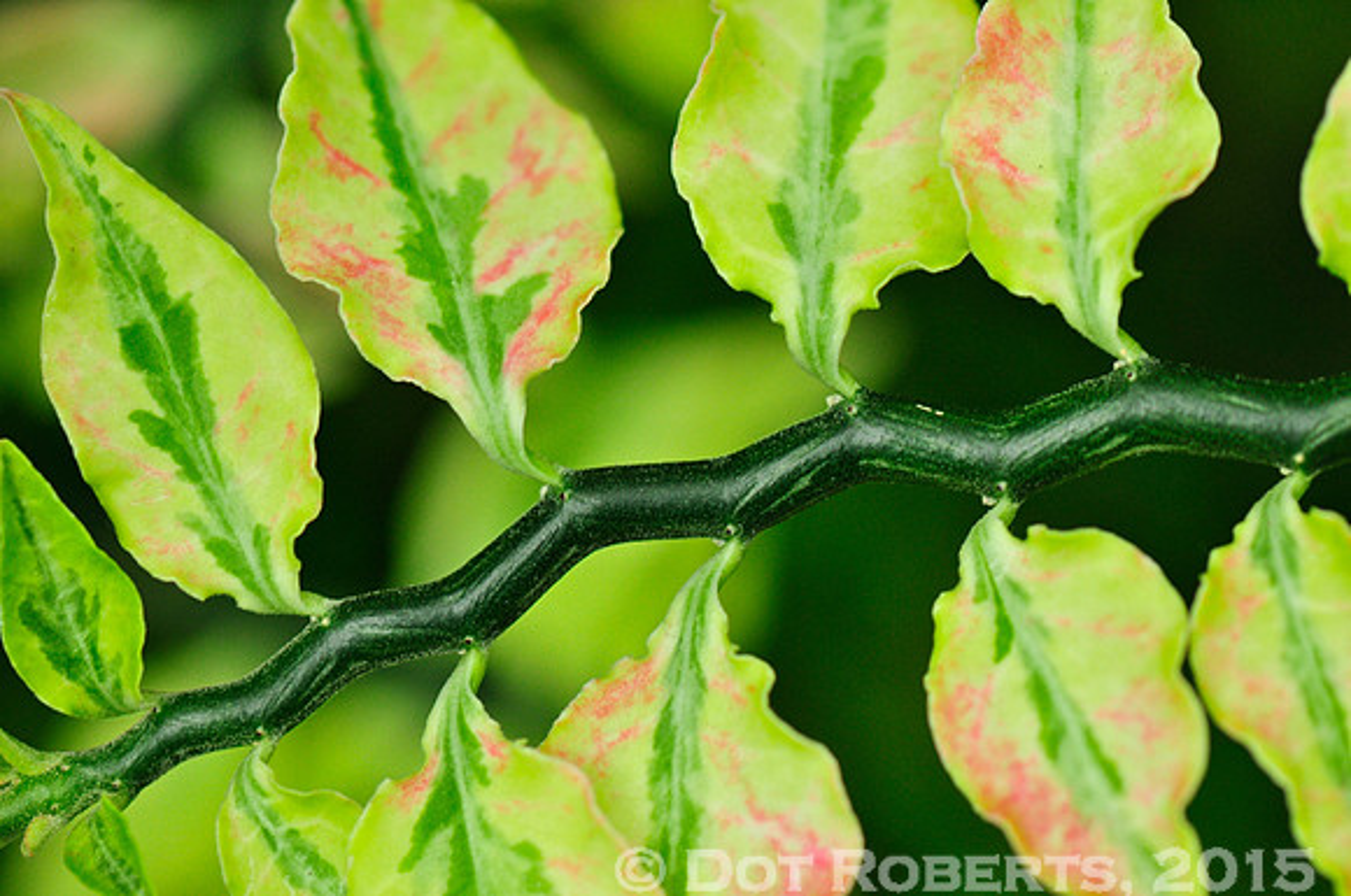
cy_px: 448
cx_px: 676
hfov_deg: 13.1
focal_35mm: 158
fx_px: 5902
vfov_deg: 8.7
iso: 640
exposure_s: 1/80
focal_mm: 105
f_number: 4.5
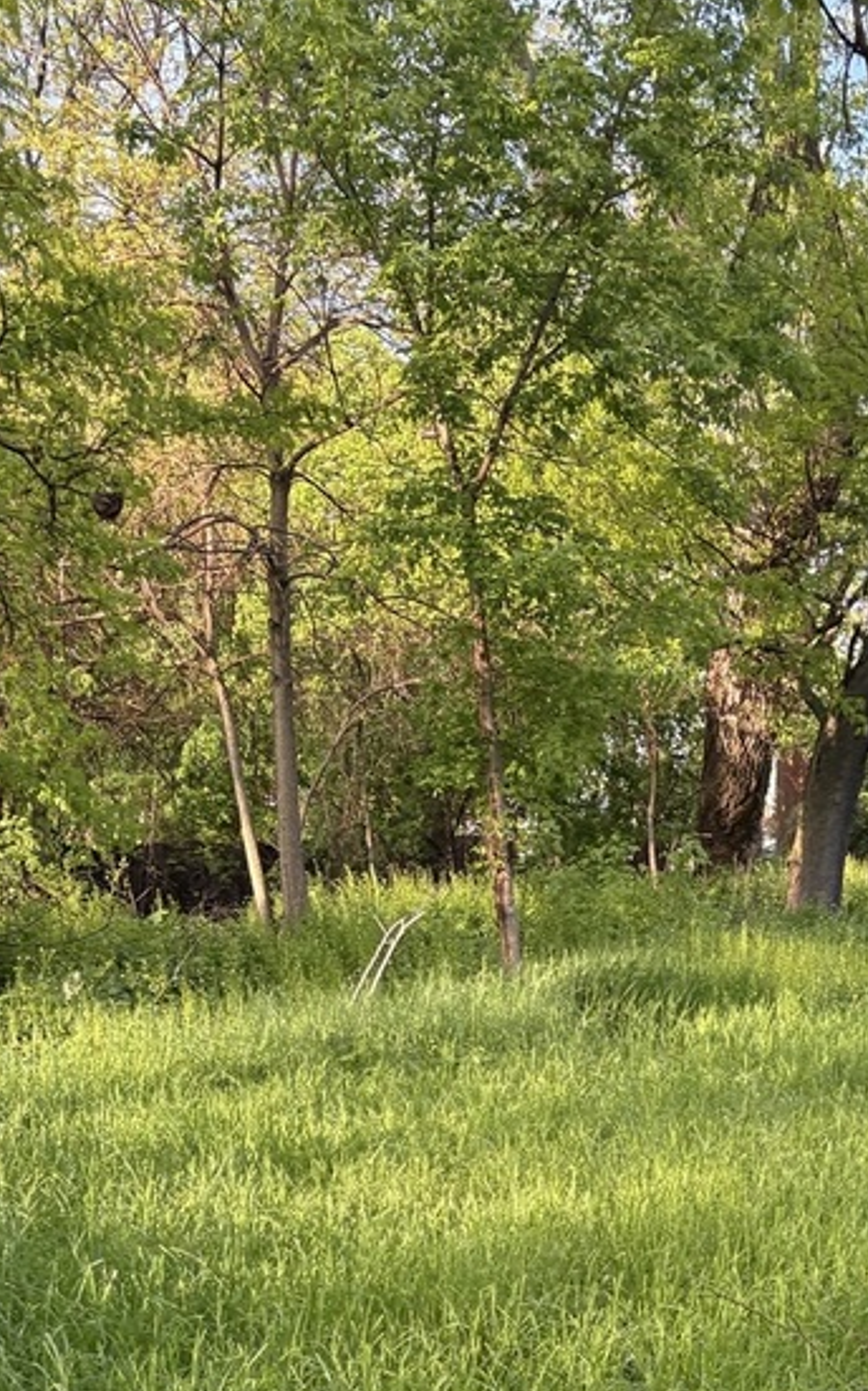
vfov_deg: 35.1
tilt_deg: -9.9
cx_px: 661
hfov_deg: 23.7
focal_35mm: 54
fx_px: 2045
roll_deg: -2.1
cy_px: 1290
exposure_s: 1/266
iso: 64
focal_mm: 5.96
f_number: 1.6
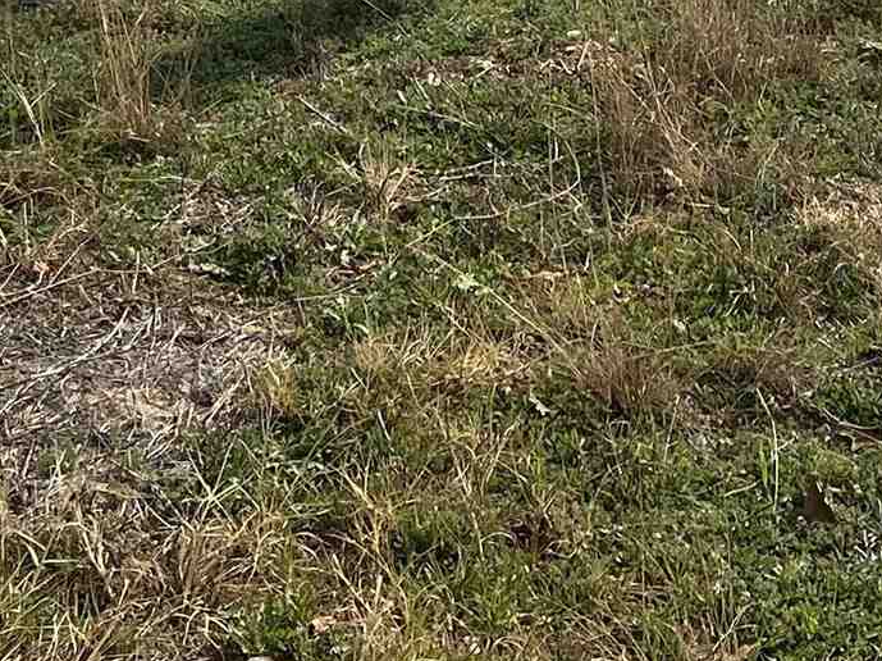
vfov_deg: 11.4
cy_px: -698
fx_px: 2954
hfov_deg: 16.9
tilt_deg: -0.3
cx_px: 653
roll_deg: +2.6
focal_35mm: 116
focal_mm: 5.7
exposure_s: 1/9434
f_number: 1.5
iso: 50
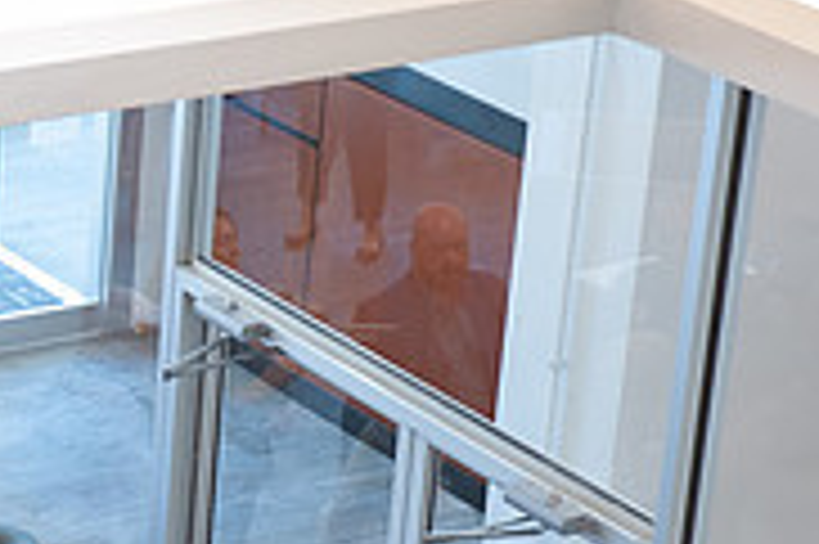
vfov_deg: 7.6
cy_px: 679
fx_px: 4046
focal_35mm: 178
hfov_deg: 11.3
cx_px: -252
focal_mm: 56
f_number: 3.5
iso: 1250
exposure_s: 1/160
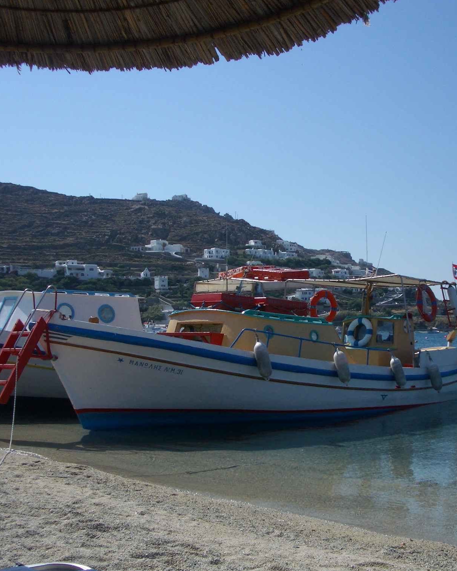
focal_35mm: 46
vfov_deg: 40.3
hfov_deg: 32.7
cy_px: 285
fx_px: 778
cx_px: 275
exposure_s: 1/1000
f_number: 4.3
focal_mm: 5.8
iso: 50
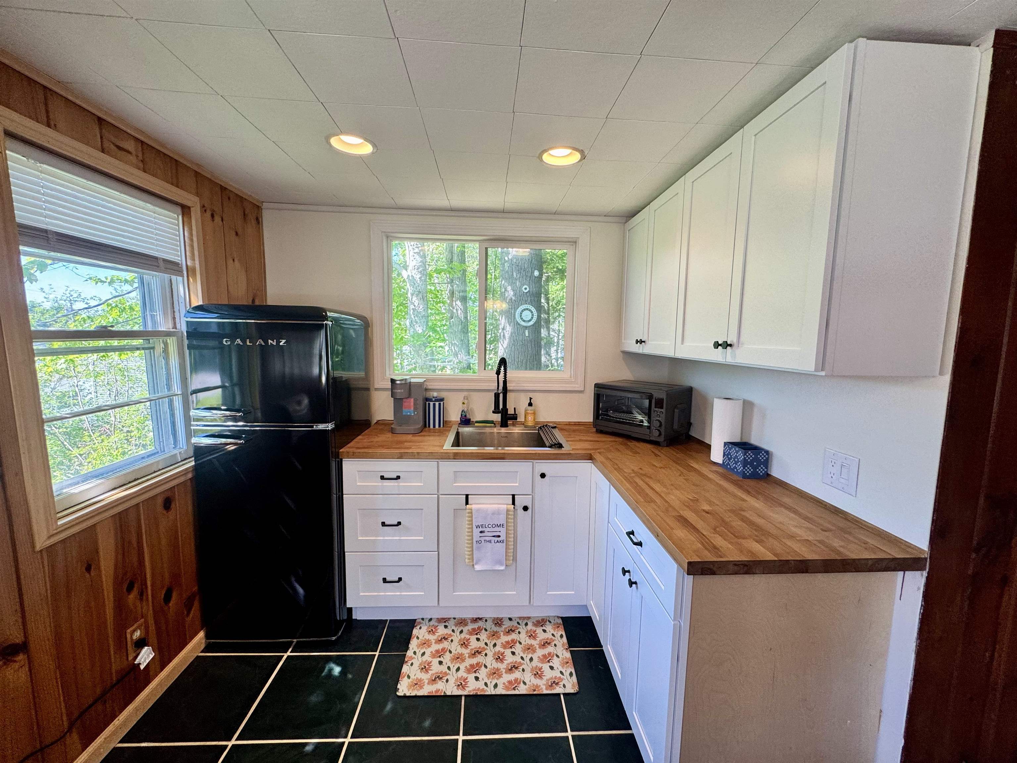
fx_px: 411
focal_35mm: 14
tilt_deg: -7.3
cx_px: 508
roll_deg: -1.1
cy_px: 382
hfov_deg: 102.1
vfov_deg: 85.7
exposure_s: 1/120
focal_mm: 2.22
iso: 125
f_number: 2.2
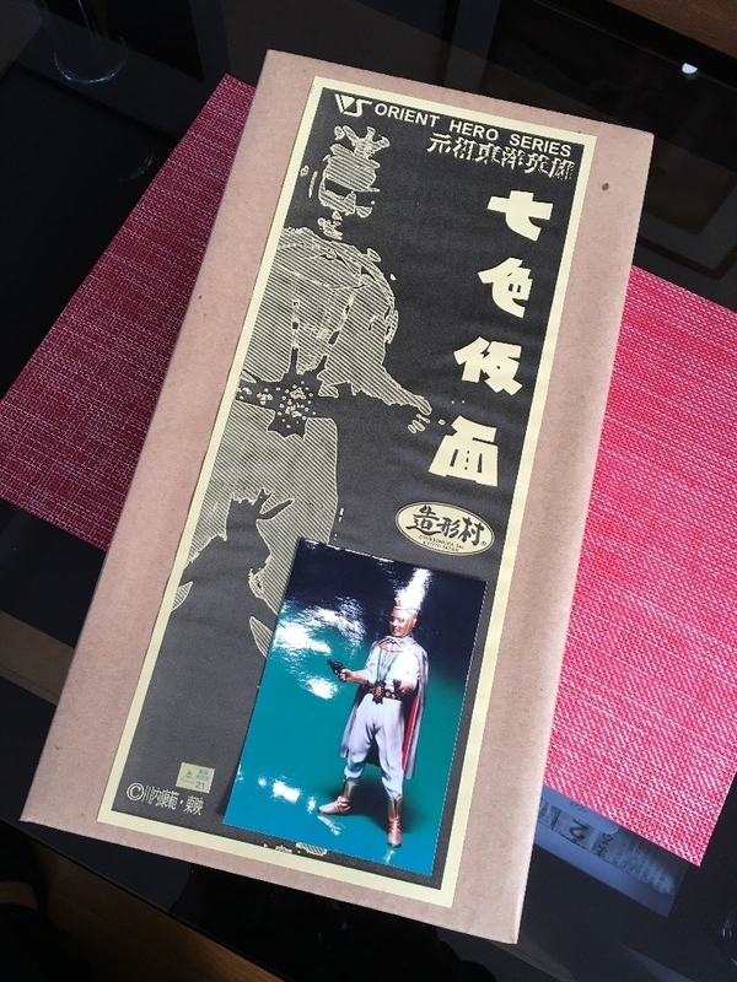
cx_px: 368
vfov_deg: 61.7
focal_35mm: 29
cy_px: 491
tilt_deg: -74.7
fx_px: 823
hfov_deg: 48.2
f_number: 2.2
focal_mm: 4.15
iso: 32
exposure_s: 1/40
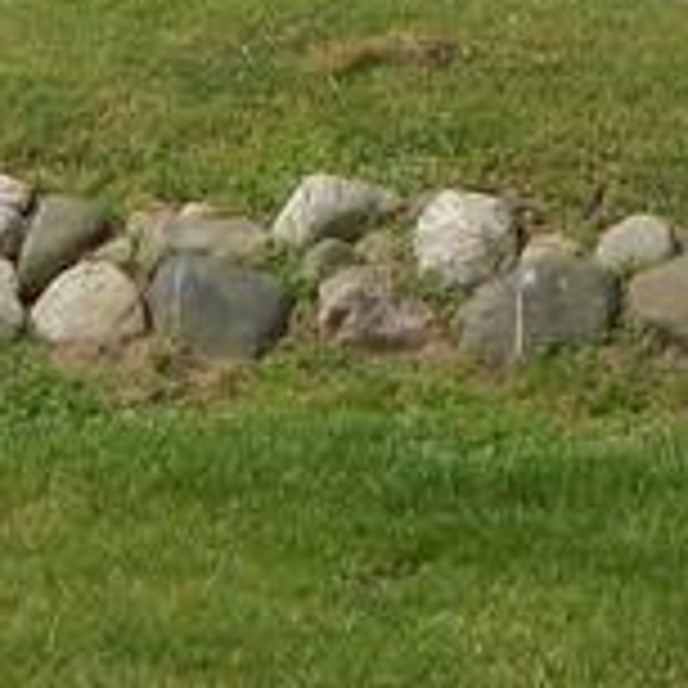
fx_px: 2923
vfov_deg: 11.7
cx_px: 603
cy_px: -787
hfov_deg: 13.3
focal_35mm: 130
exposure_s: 1/400
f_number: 6
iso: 125
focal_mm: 4
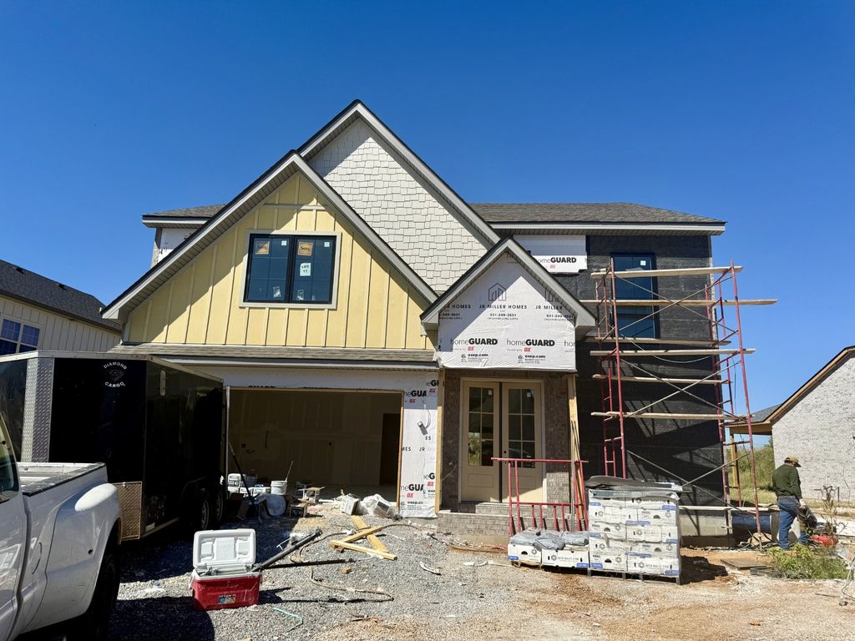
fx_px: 593
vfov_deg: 56.8
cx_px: 428
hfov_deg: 71.6
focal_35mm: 24
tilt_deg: +13.5
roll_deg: -3.0
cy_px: 320
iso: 80
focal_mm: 6.76
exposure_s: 1/6173
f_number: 1.78
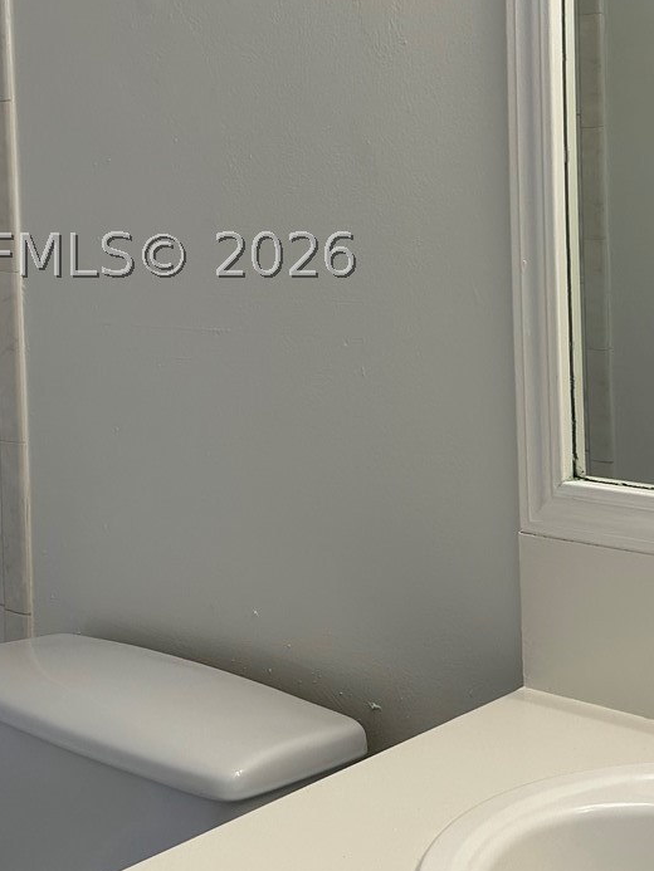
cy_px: 255
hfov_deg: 24.4
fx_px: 1511
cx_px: 282
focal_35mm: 60
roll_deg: +1.0
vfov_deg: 31.8
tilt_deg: -2.5
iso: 40
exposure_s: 1/120
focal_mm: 5.7
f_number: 1.5
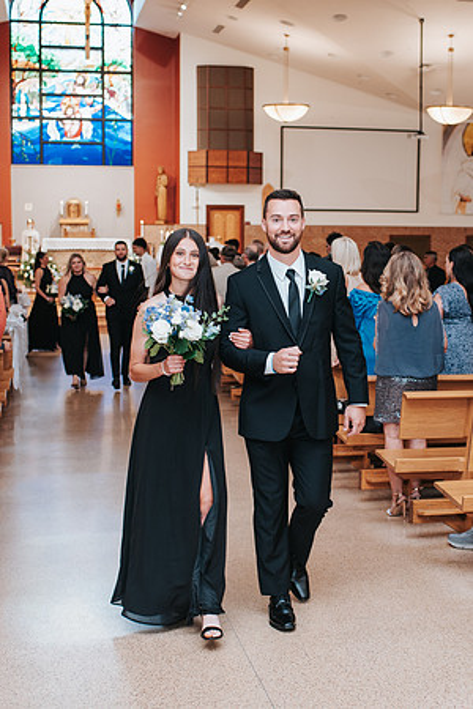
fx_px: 1034
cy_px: 354
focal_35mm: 52
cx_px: 288
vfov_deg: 37.9
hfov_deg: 25.7
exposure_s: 1/125
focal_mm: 35
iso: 1000
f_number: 2.8
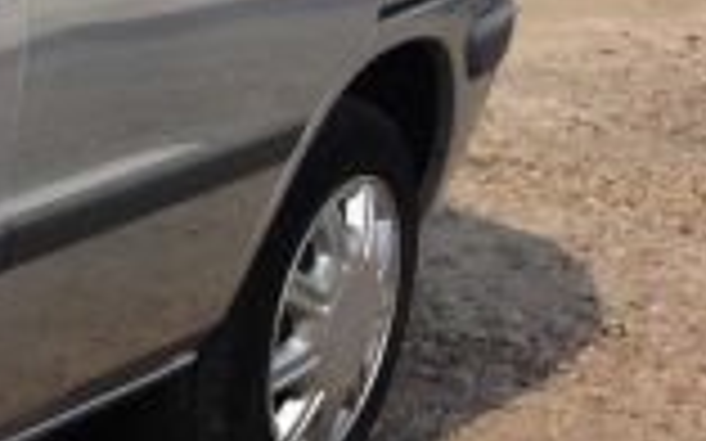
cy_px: 288
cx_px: -989
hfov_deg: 10.2
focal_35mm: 178
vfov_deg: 7.4
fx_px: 3424
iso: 50
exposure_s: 1/1323
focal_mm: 4.12
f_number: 2.4
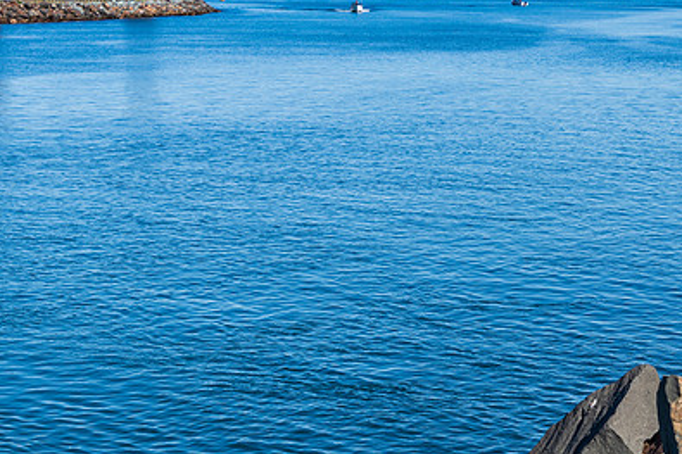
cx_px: 404
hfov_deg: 18.6
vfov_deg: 12.4
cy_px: 161
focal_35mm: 110
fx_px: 2083
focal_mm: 50
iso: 100
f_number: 9
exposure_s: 1/400
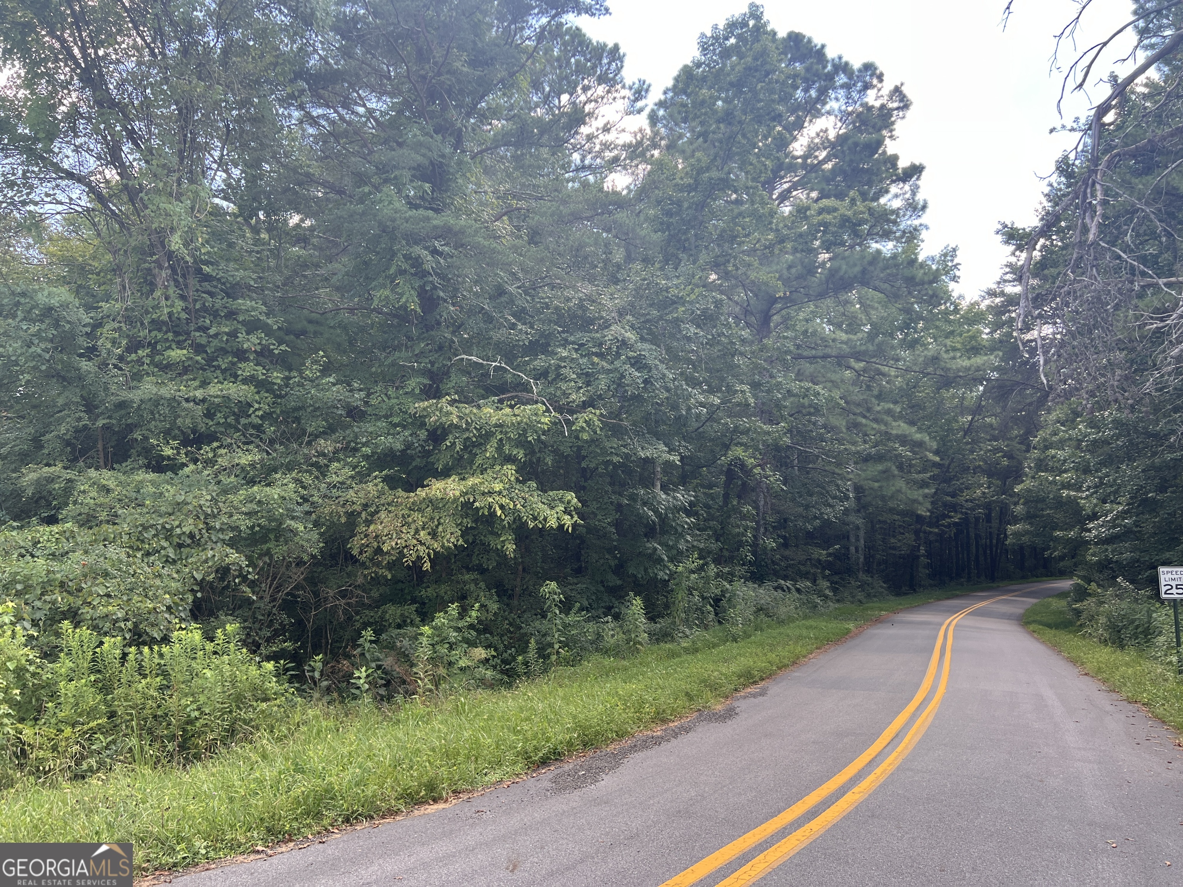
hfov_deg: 67.3
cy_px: 444
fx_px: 889
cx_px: 592
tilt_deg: +5.6
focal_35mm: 26
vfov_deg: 53.1
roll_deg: +0.4
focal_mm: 5.7
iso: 50
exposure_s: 1/383
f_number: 1.5
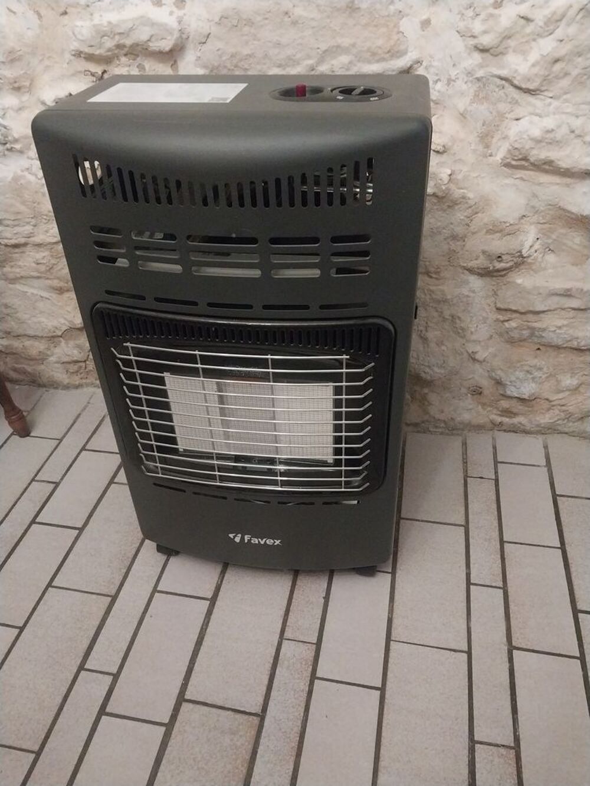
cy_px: 393
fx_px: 591
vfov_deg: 67.3
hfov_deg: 53.1
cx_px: 295
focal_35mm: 26
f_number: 1.8
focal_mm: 4
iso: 1250
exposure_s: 1/24
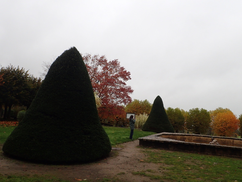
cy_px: 91
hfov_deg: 60.0
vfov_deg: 46.8
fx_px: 210
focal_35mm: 30
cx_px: 121
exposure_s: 1/1250
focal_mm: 5.5
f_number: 3.2
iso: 200
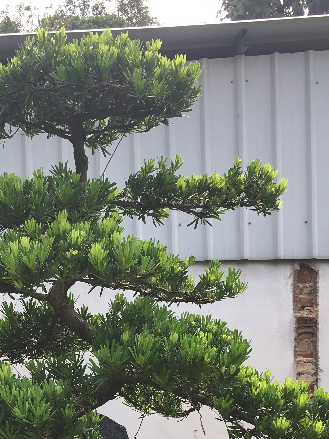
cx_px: 73
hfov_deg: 24.5
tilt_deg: +1.6
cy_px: 399
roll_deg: +1.1
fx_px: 748
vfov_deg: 31.1
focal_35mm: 59
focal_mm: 4.15
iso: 25
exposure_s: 1/392
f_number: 2.2
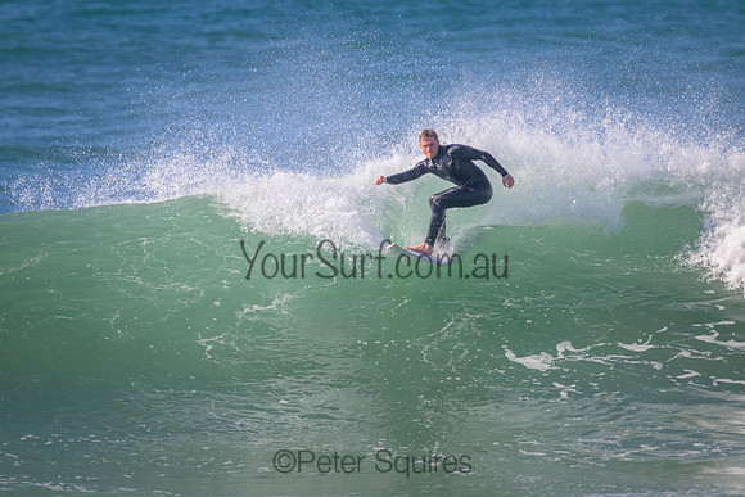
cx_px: 372
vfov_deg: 1.7
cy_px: 248
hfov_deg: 2.6
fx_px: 16559
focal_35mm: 800
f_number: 11
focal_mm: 800
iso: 1600
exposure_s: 1/2000
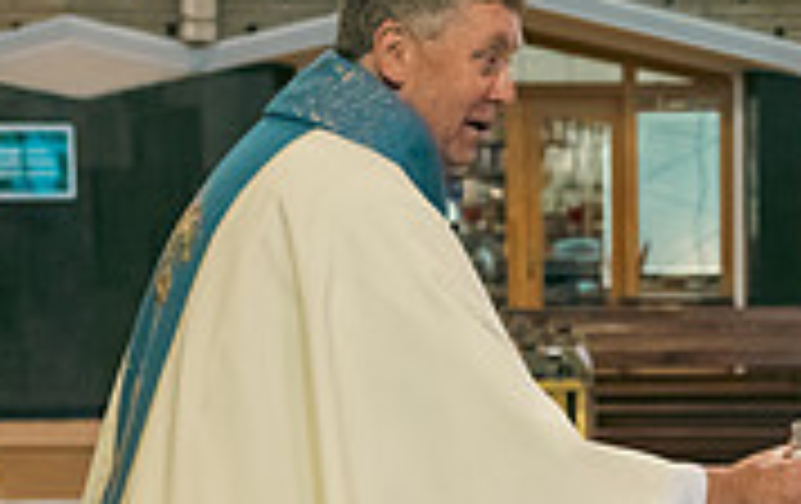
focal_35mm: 106
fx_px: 2318
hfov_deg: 19.0
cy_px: 484
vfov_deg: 12.3
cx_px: 806
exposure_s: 1/160
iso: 1000
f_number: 3.5
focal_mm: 32
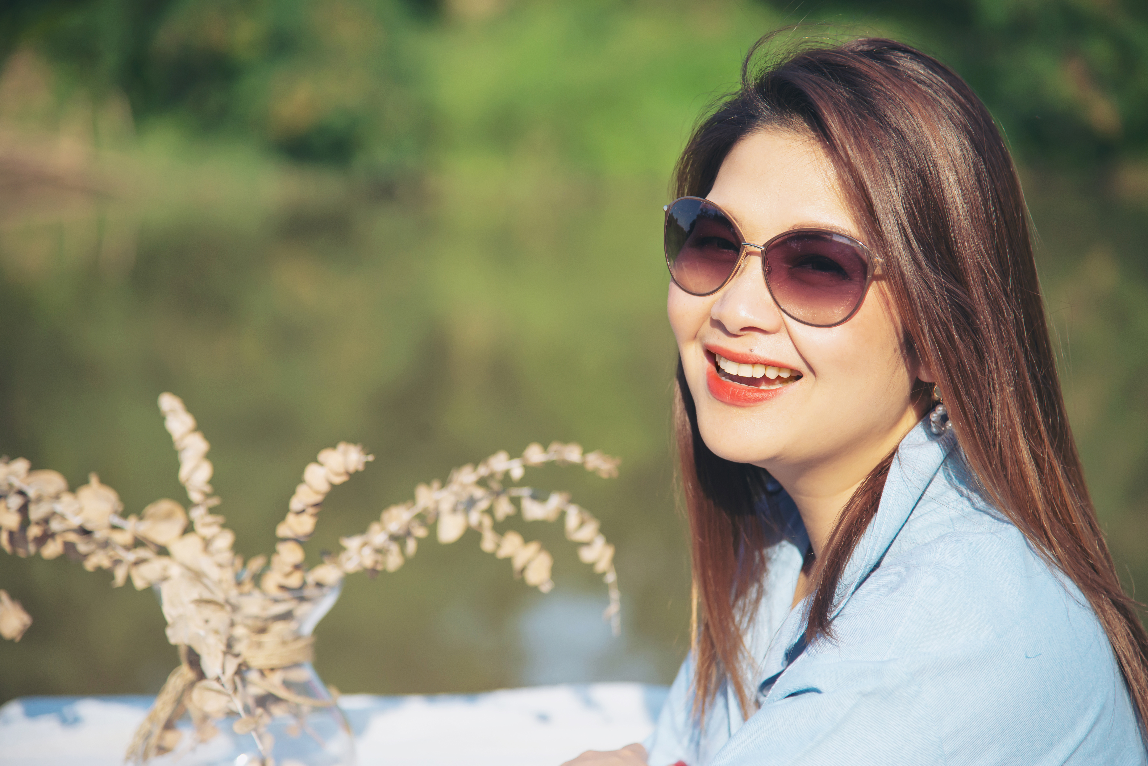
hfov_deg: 17.1
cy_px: 383
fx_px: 3828
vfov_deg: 11.4
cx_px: 574
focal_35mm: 120
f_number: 4
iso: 400
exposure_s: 1/2500
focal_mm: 120
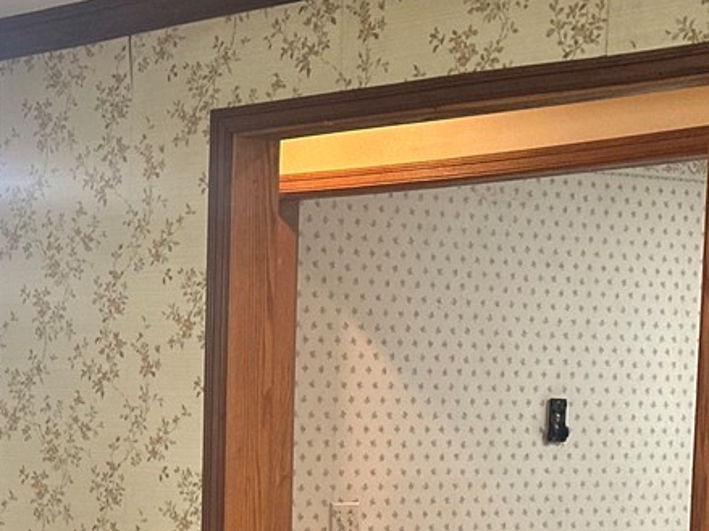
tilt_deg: -5.8
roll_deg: -0.9
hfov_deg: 17.3
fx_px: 2293
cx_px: 71
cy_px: 604
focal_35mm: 112
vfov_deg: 12.9
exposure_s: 1/60
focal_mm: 6.86
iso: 200
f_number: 1.78
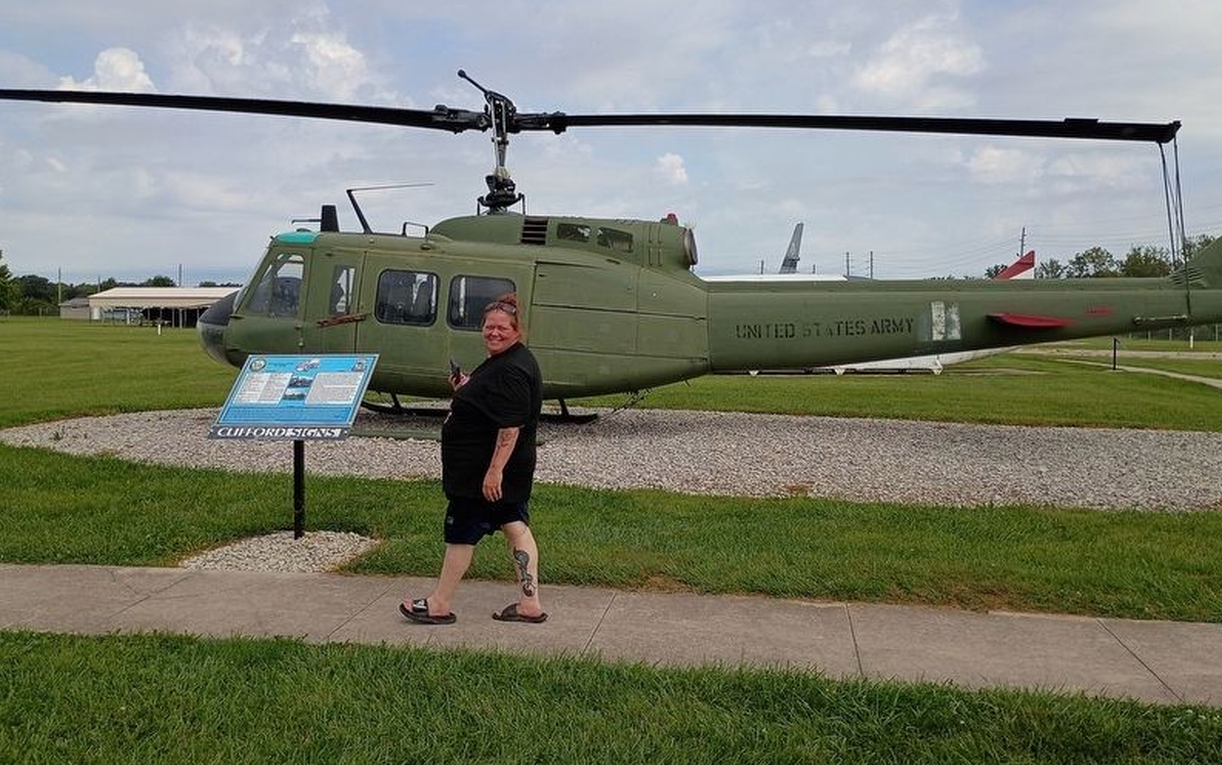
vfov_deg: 40.5
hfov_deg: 61.2
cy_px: 332
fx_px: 1033
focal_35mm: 31
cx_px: 615
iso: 102
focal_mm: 4.27
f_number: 1.8
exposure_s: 1/1225
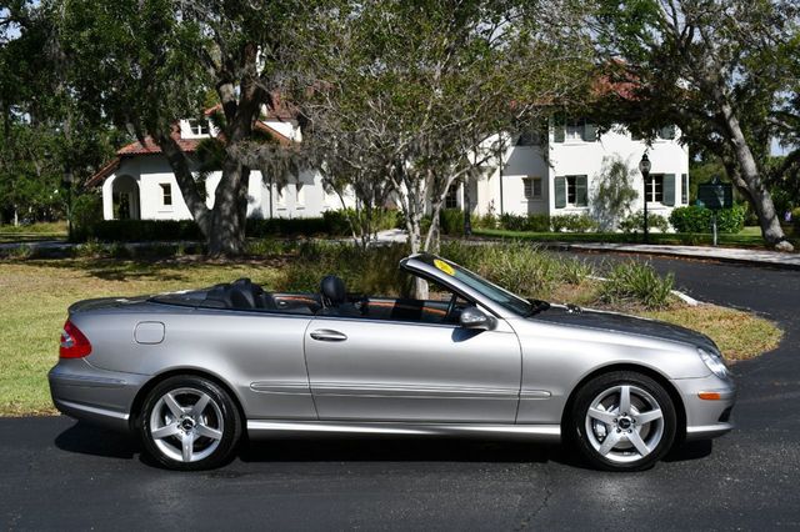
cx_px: 400
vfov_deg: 29.2
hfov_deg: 42.8
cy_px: 266
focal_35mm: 46
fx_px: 1022
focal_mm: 31
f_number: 10
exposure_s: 1/400
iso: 100
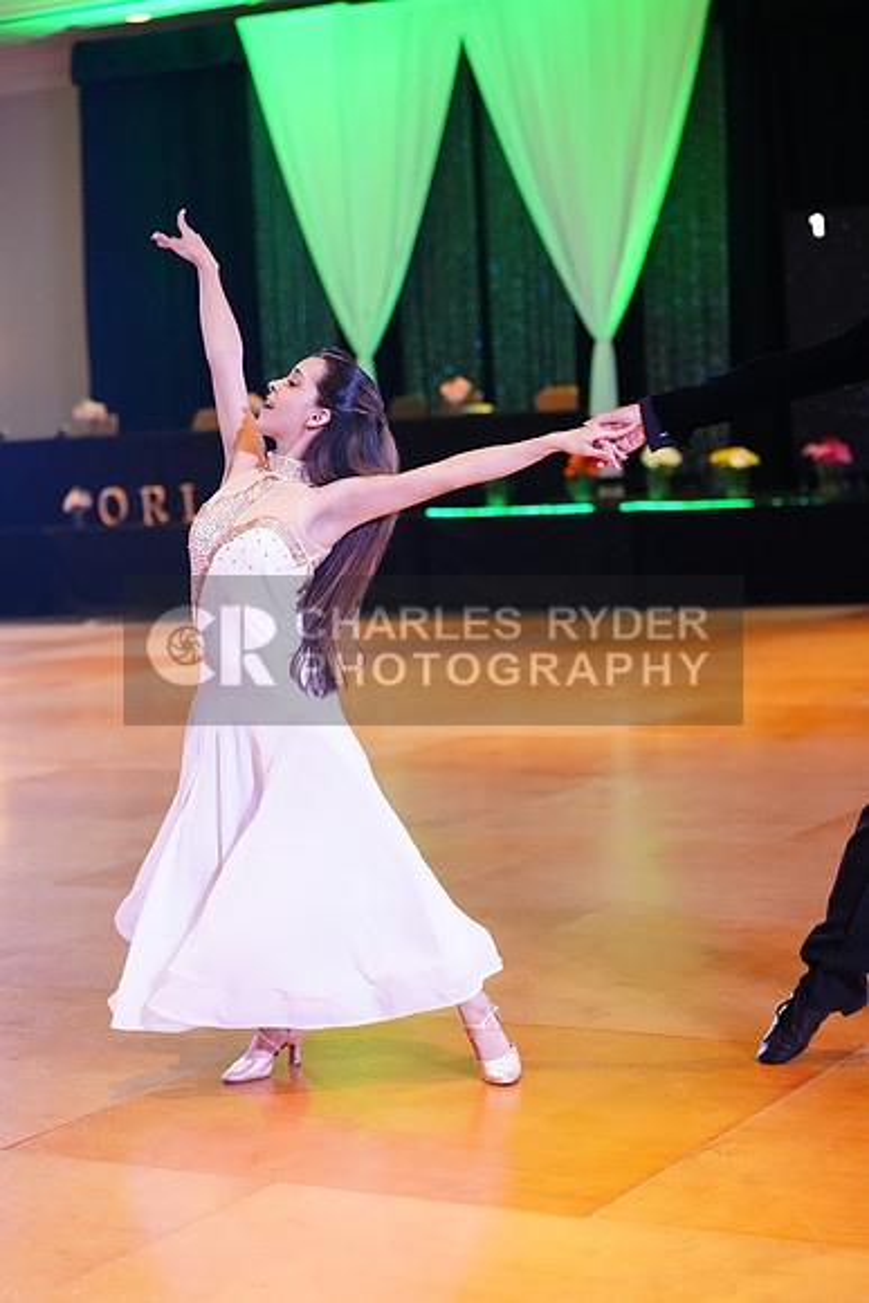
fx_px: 2533
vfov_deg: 28.8
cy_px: 652
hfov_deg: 19.5
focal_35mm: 70
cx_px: 434
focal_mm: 70
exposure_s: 1/400
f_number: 2.8
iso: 5000
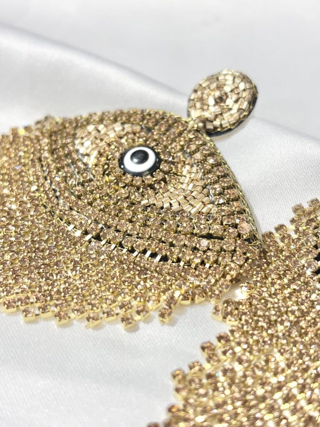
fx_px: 641
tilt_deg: -33.2
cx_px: 160
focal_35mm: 52
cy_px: 214
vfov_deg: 36.8
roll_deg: -1.2
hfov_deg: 28.0
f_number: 1.6
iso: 32
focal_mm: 5.96
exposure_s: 1/179
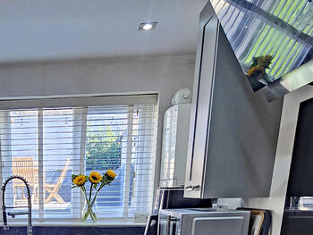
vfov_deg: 30.2
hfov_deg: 44.4
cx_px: 30
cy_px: 303
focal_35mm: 38
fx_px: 344
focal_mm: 2.2
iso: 50
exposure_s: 1/50
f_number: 2.2
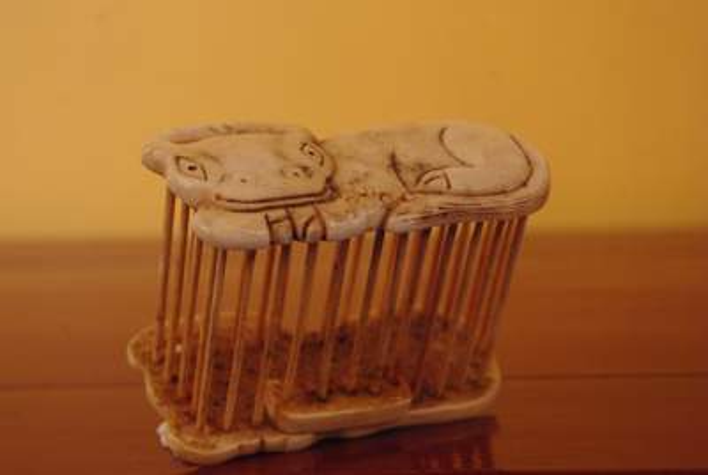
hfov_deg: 28.0
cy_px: 238
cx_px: 354
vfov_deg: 19.0
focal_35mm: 72
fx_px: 1418
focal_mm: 47.5
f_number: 6.7
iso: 1600
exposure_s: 1/30
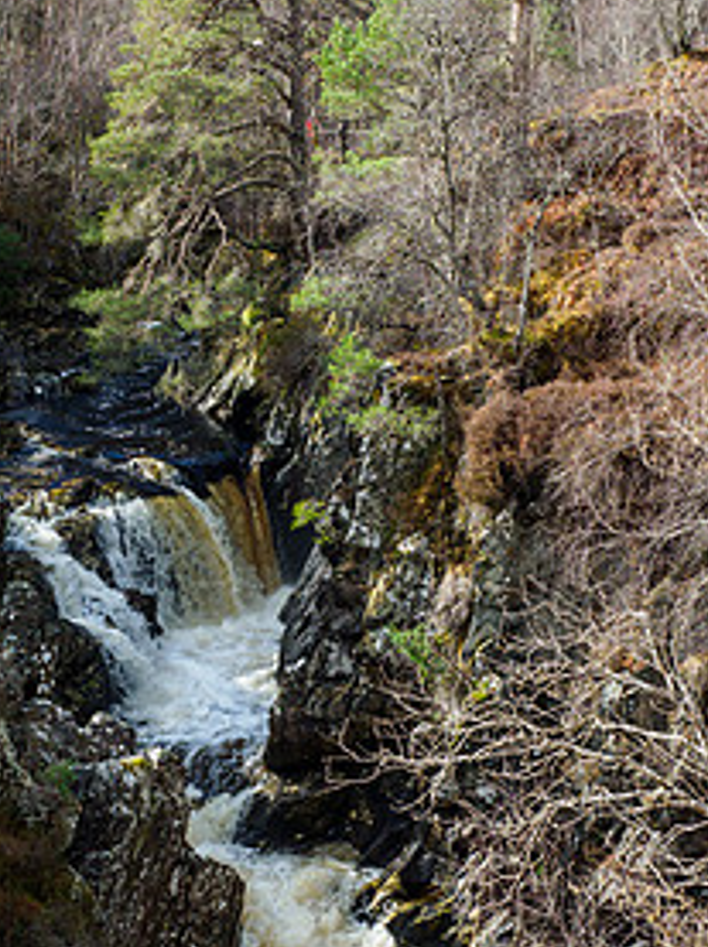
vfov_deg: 25.0
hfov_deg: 18.8
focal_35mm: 78
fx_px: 2132
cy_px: 523
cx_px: 248
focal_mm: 24
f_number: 5.6
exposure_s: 1/100
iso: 200
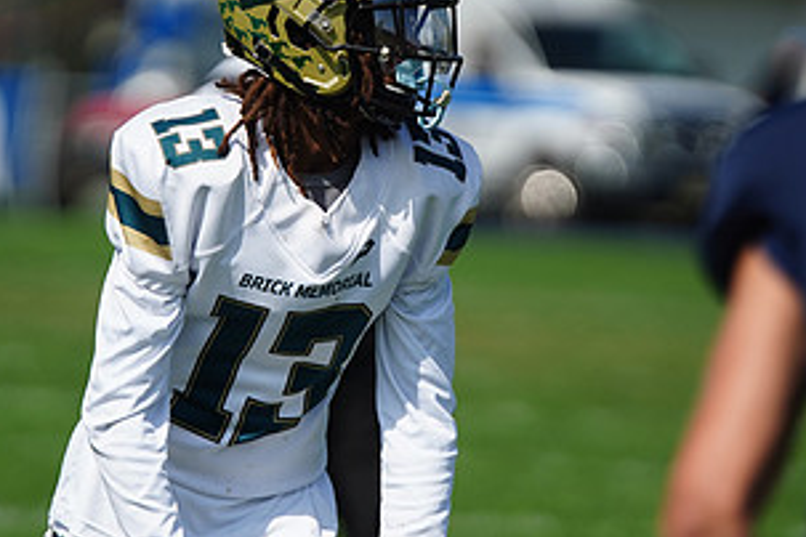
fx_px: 12873
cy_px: 243
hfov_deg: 3.6
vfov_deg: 2.4
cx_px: 290
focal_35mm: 575
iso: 400
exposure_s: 1/8000
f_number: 2.8
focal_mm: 300
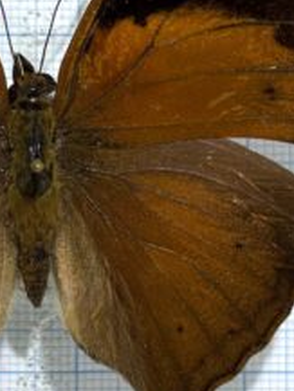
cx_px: 25
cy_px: 169
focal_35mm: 48
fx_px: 543
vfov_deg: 39.6
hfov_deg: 29.0
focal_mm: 5.96
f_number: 1.6
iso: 50
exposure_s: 1/781
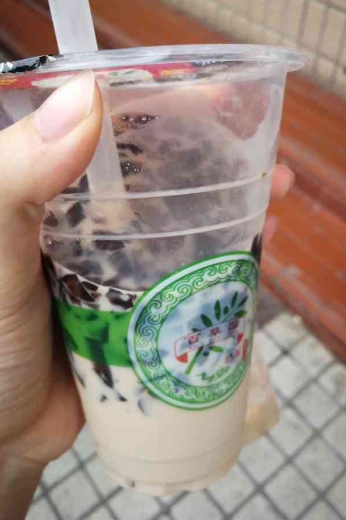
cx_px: 180
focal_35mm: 29
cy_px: 264
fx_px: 418
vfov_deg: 63.7
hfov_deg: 44.9
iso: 100
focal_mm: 3.95
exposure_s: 1/50
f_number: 2.2
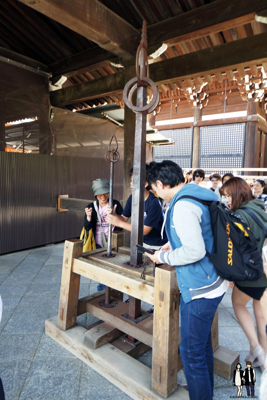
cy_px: 200
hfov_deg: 53.1
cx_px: 134
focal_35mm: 24
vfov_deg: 73.7
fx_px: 267
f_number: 3.5
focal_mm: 9
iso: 200
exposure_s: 1/60
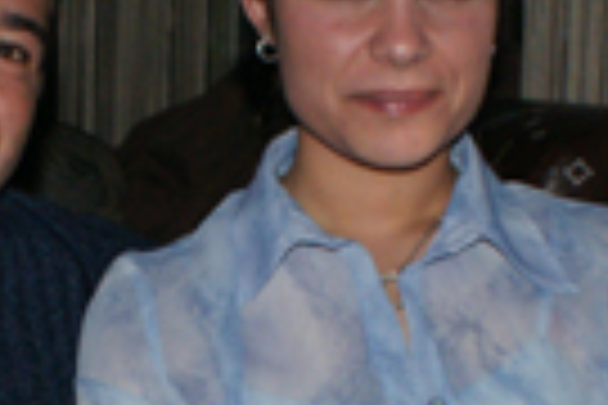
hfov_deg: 14.1
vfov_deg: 9.4
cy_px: 479
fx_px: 2432
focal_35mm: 144
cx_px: 90
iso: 800
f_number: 5.6
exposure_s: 1/60
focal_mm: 20
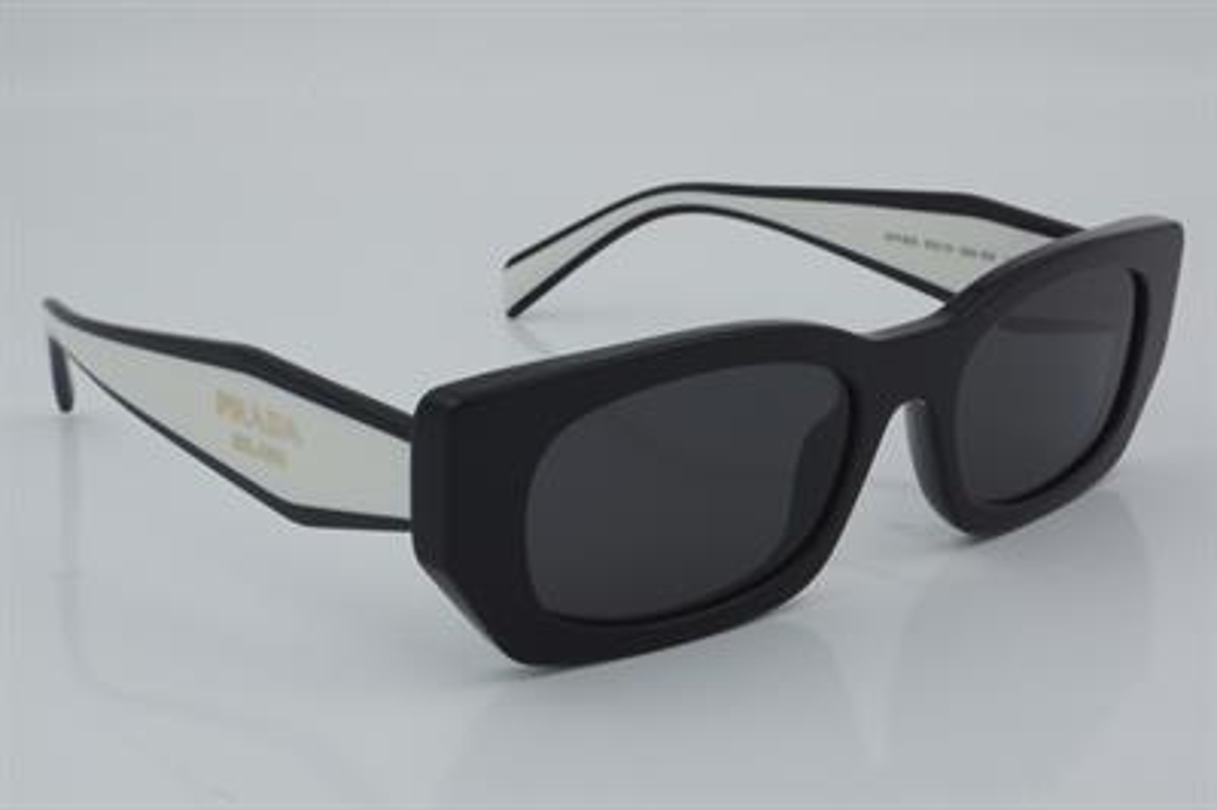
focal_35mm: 75
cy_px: 405
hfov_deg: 27.0
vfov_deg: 18.2
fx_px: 2533
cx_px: 608
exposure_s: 1/4
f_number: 32
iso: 100
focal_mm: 50
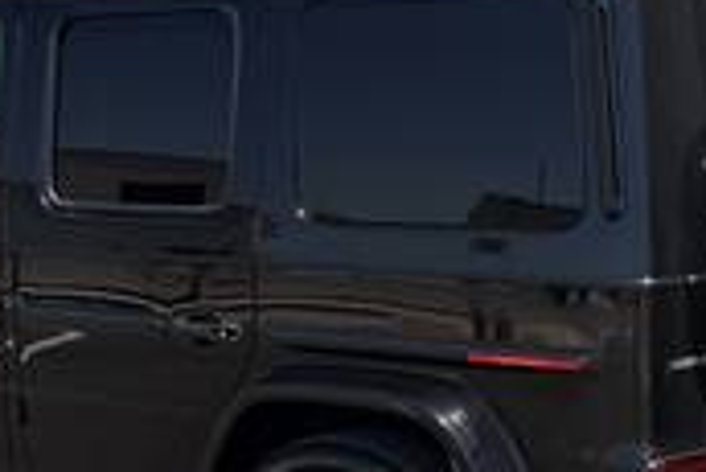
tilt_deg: -6.3
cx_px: 337
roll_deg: -1.4
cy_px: 341
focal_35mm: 93
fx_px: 1825
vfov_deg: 14.7
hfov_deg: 21.9
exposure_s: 1/3145
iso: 80
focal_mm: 6.76
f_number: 1.78
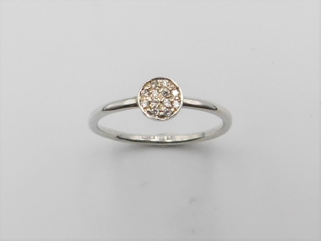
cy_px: 120
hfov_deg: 73.9
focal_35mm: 23
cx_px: 160
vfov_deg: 58.9
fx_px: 213
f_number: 3
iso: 400
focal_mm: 4
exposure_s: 1/1250
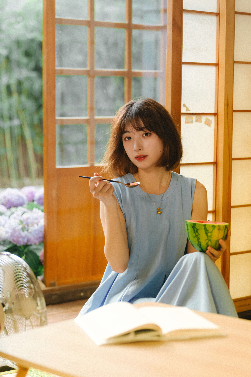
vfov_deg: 25.7
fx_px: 826
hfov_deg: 17.3
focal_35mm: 79
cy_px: 188
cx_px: 126
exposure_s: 1/400
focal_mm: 79
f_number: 2.5
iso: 400
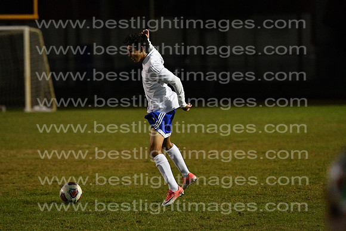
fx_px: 2668
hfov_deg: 7.4
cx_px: 173
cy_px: 116
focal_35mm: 278
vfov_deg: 5.0
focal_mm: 185
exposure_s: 1/1000
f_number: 4
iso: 6400
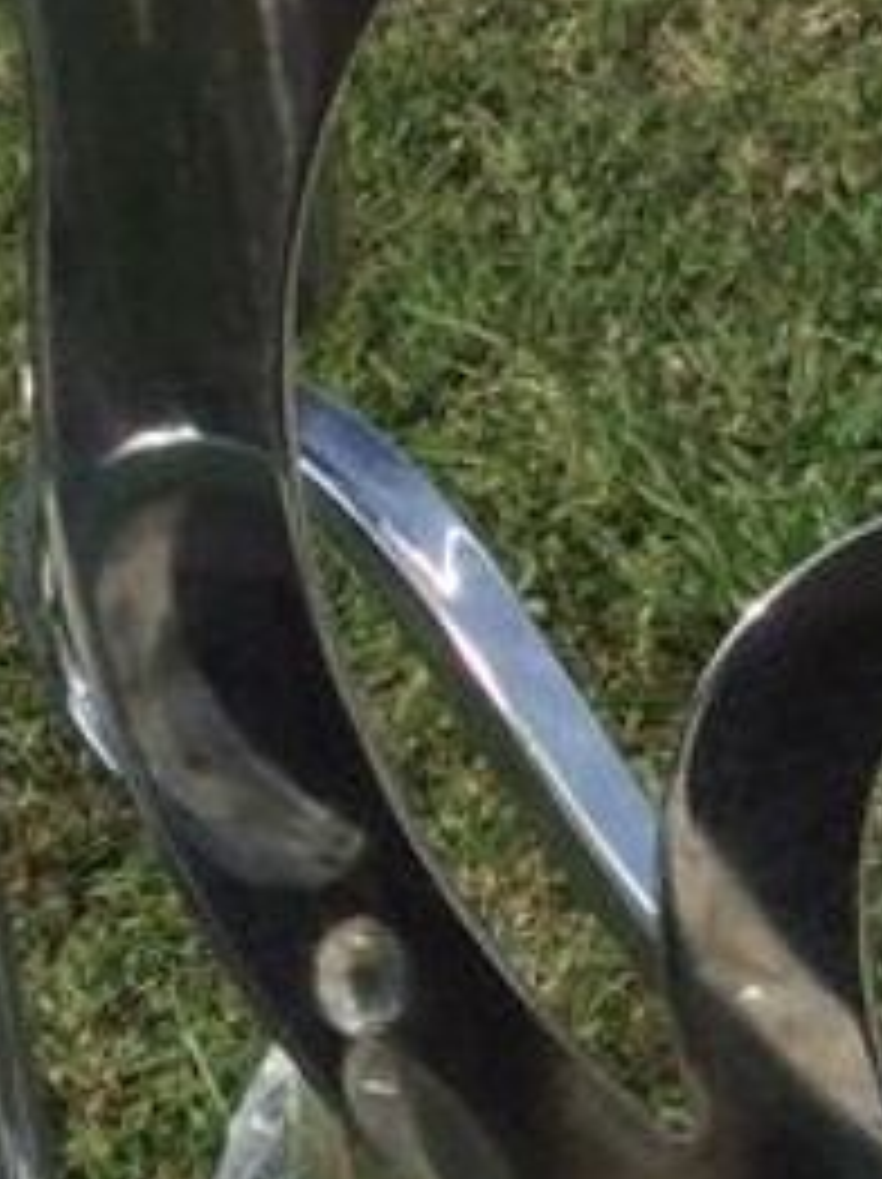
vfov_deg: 12.5
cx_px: 1886
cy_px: 889
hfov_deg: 8.8
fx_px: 5376
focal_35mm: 158
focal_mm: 3.3
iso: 25
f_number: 2.4
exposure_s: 1/1698
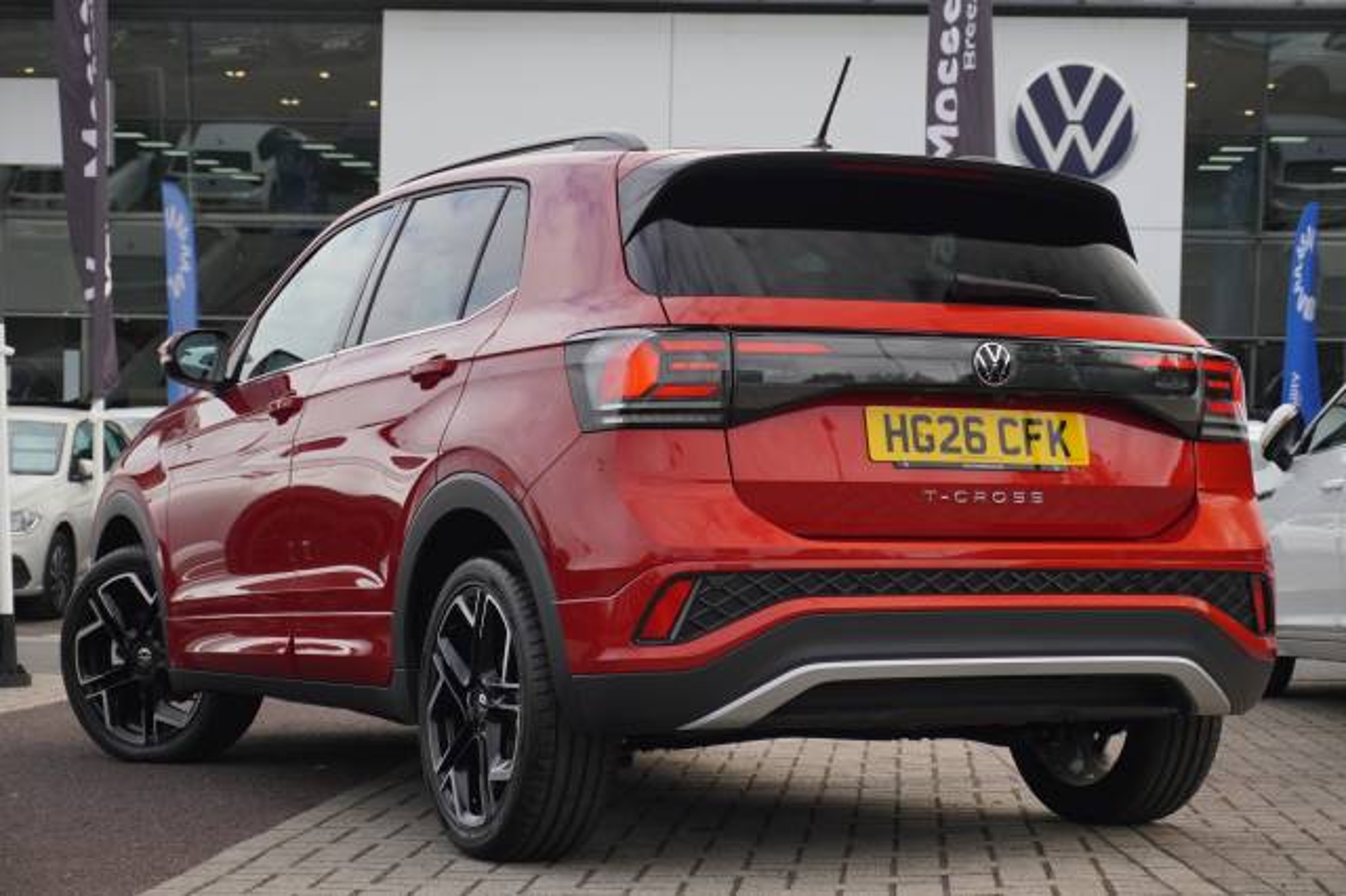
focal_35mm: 75
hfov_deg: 27.0
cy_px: 448
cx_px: 673
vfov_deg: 18.2
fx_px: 2803
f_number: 5.6
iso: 200
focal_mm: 50
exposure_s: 1/250
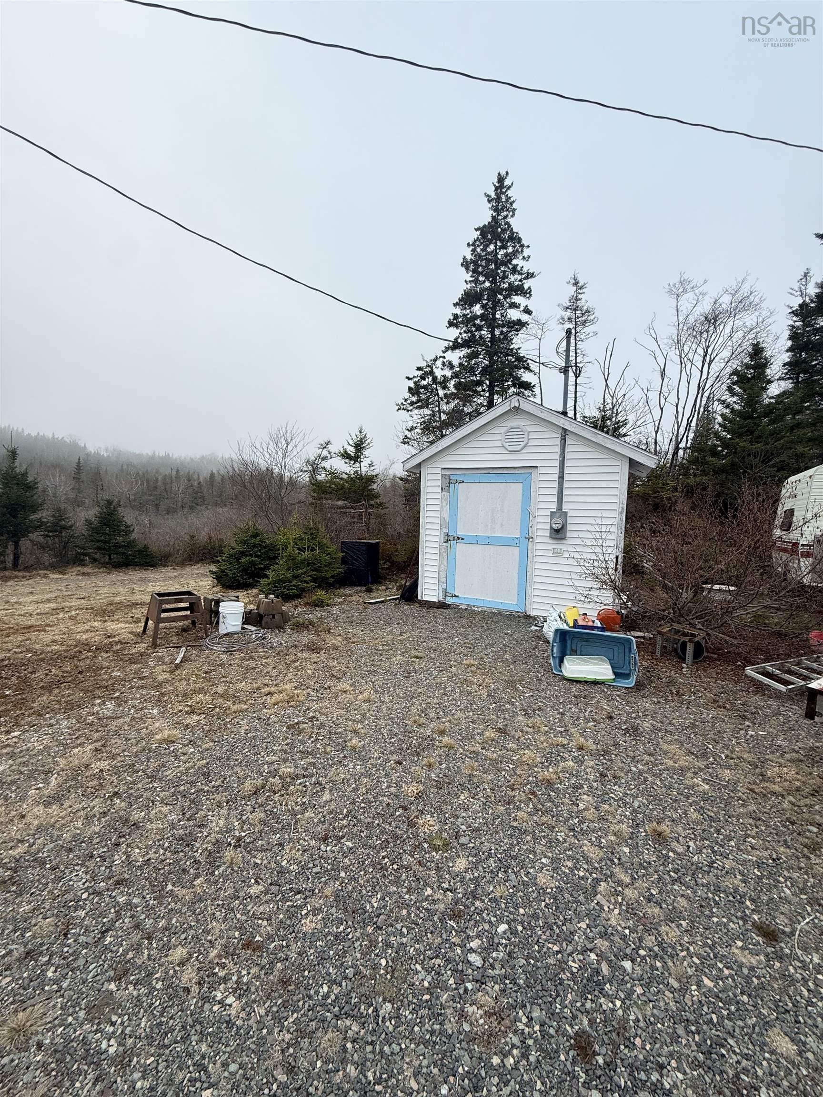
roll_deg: -1.3
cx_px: 412
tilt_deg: -4.9
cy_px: 548
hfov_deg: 85.7
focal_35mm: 14
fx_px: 444
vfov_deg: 102.1
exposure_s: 1/99
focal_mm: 2.22
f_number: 2.2
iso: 64
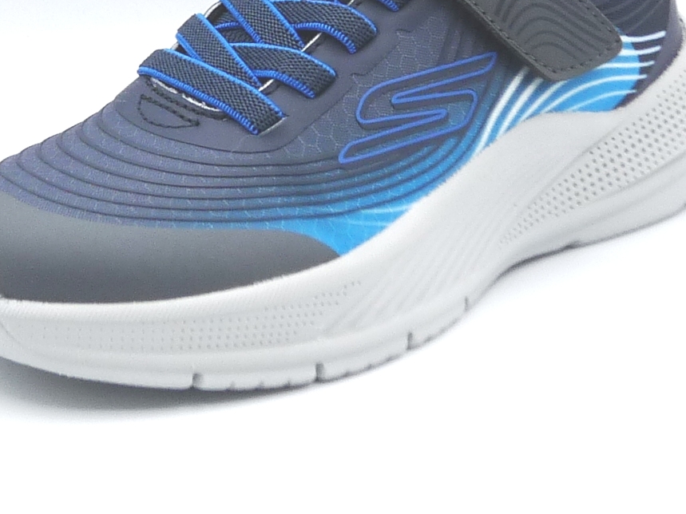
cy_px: 38
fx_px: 1882
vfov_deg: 15.4
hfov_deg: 20.6
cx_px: 300
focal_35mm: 95
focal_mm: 5.1
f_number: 4.5
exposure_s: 1/200
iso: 100
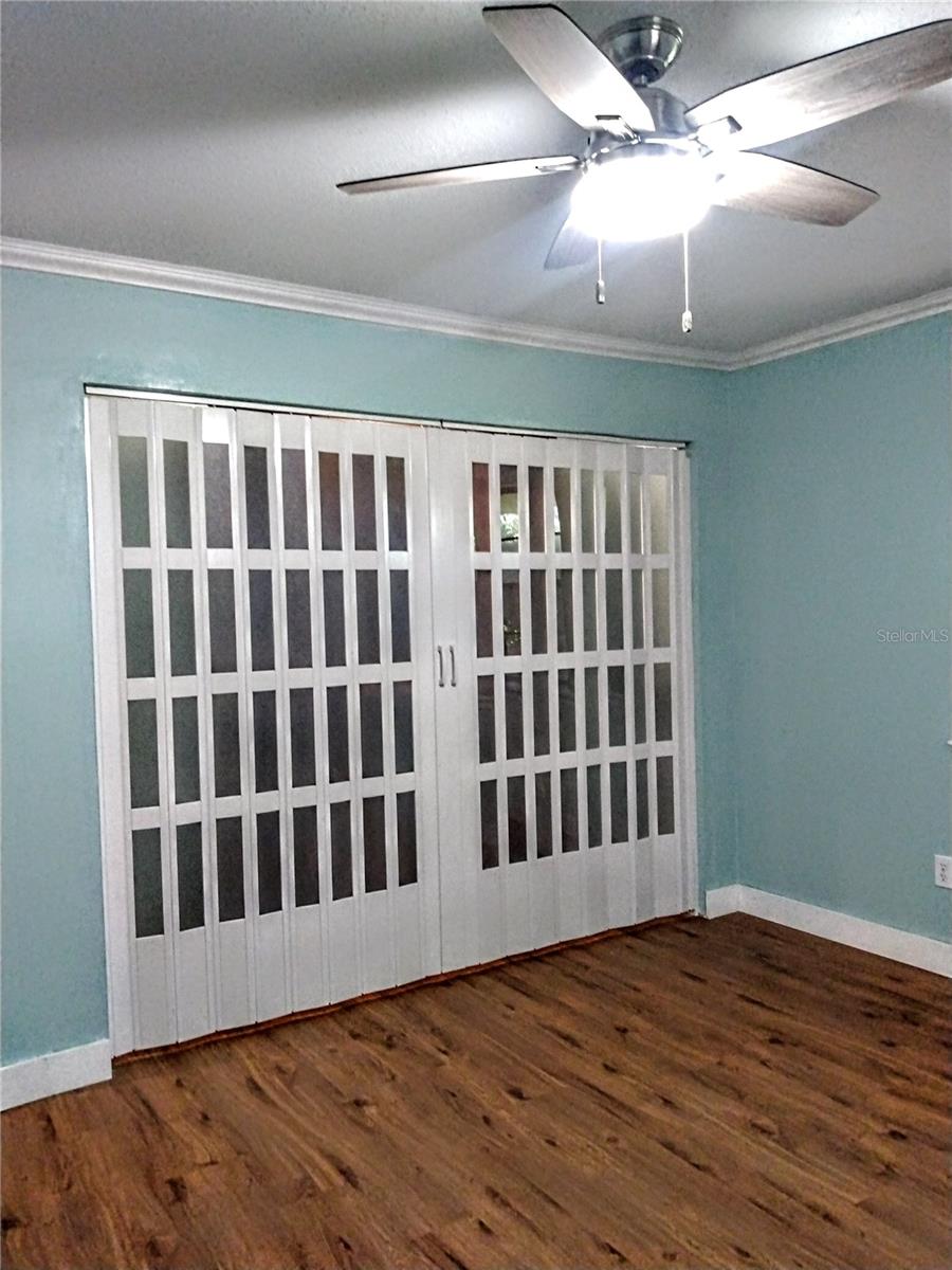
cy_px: 635
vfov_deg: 81.7
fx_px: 733
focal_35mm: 20
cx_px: 476
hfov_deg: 66.0
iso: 784
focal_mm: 3.54
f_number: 2
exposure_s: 1/30
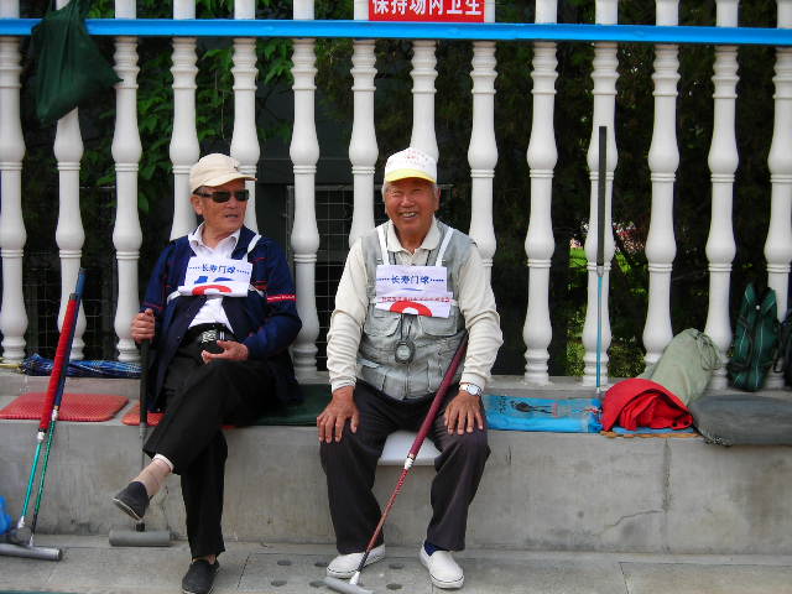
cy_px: 297
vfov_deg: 22.6
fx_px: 1487
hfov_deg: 29.8
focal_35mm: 65
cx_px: 396
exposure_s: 1/142
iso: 50
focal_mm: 10.8
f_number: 3.9
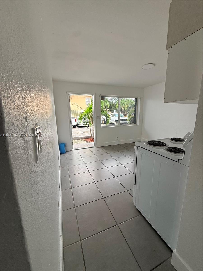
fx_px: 109
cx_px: 102
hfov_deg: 85.7
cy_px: 136
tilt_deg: -9.0
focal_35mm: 14
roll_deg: -0.6
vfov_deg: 102.1
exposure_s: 1/99
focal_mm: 2.22
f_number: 2.2
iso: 80
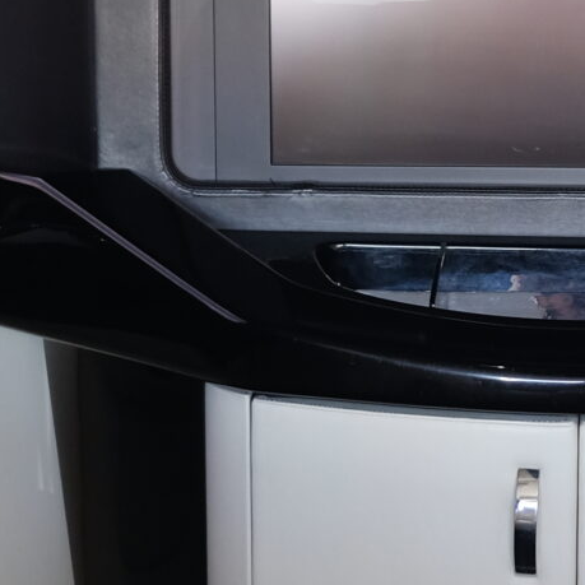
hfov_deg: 13.4
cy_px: 286
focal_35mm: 128
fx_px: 2447
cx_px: 588
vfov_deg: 13.6
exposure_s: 1/25
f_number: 2.8
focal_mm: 18
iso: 400
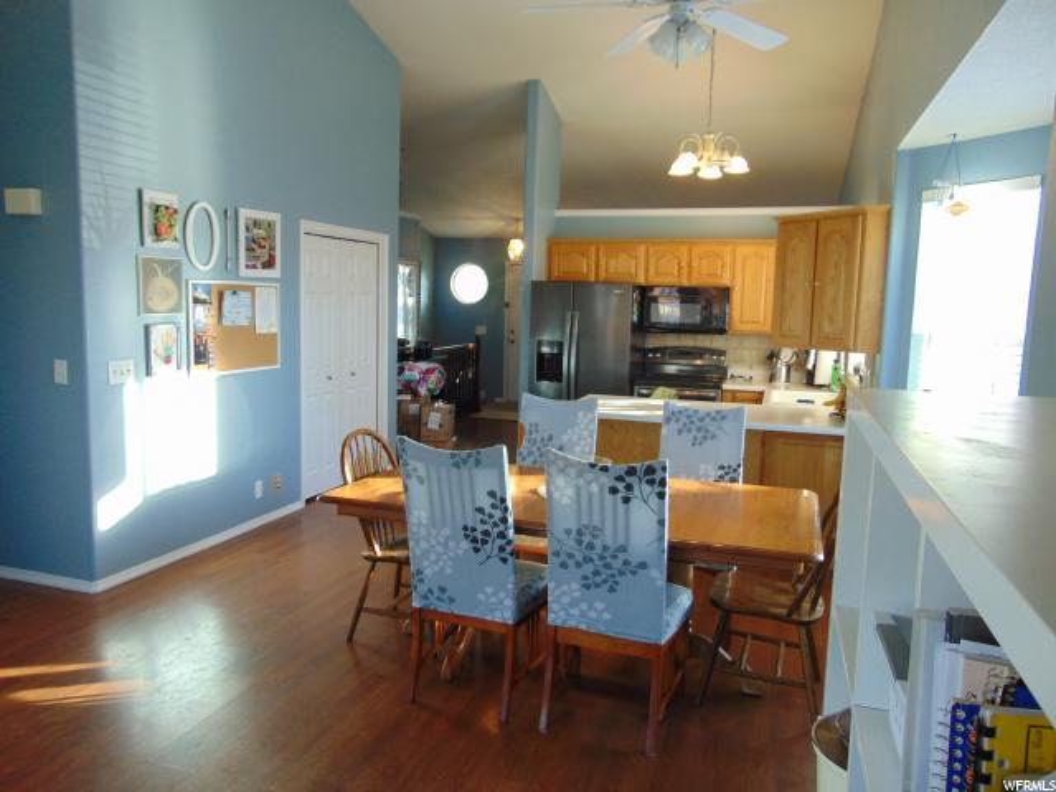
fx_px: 763
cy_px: 396
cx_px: 528
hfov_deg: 69.4
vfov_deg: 54.9
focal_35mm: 25
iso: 100
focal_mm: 4.5
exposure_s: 1/30
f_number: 3
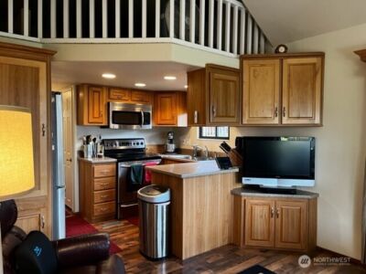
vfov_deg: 53.1
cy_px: 137
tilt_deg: -0.6
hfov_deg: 67.3
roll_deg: +0.1
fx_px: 275
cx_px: 183
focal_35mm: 26
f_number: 1.6
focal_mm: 5.1
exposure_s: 1/60
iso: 250
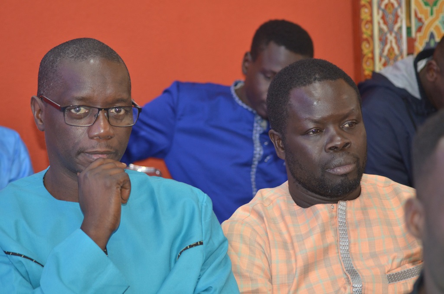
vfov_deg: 11.1
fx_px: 1514
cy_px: 147
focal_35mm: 123
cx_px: 222
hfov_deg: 16.7
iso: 800
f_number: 4
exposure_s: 1/60
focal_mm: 82
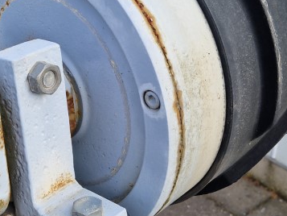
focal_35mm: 66
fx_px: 547
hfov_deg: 29.3
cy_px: 73
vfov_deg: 22.2
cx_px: 114
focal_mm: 5.4
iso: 50
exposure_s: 1/460
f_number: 1.8
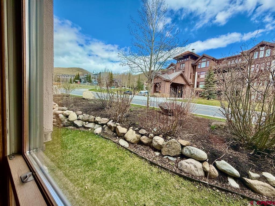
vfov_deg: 85.7
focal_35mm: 14
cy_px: 103
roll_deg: -2.3
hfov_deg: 102.1
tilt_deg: -2.1
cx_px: 138
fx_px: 111
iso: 64
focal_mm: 2.22
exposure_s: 1/306
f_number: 2.2
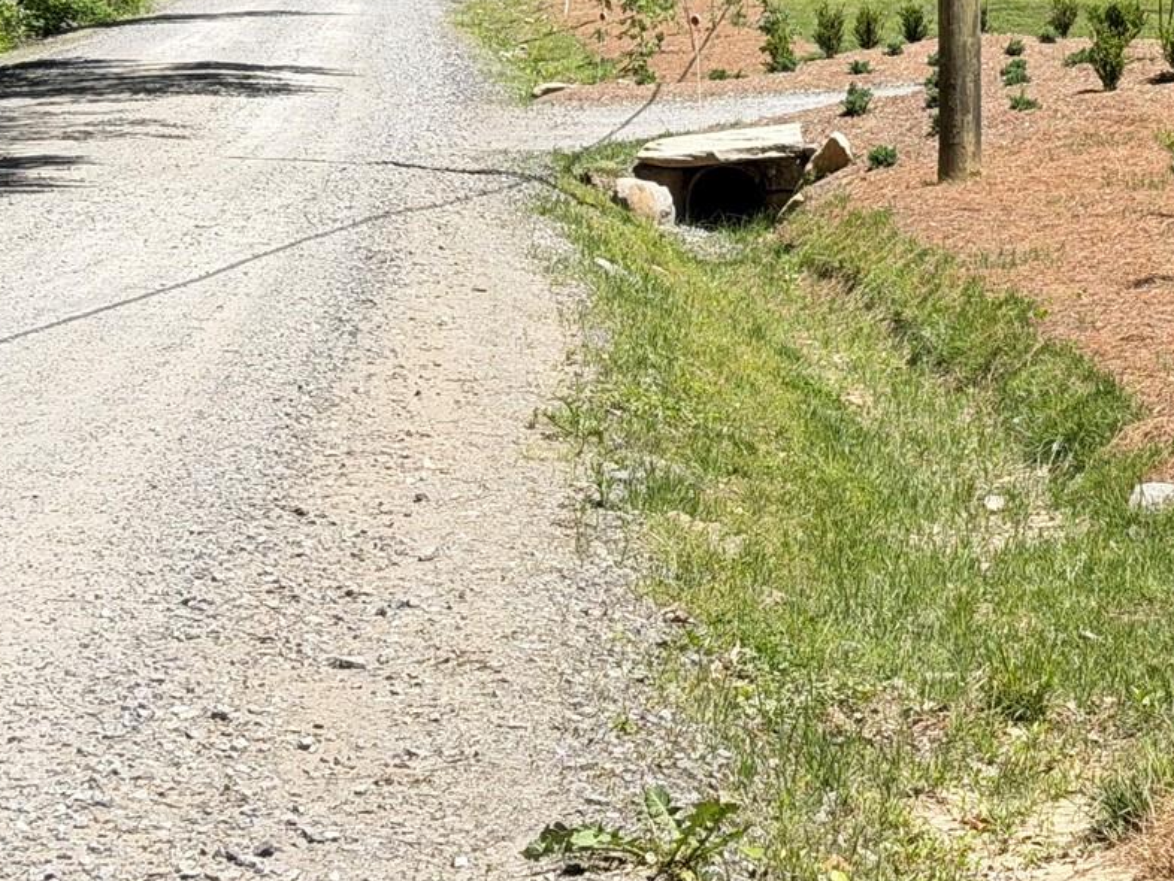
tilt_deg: +1.7
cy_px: -108
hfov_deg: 15.4
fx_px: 4241
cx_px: 1268
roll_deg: +0.9
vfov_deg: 11.7
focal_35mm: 125
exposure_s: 1/2976
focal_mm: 6.76
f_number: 1.78
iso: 64
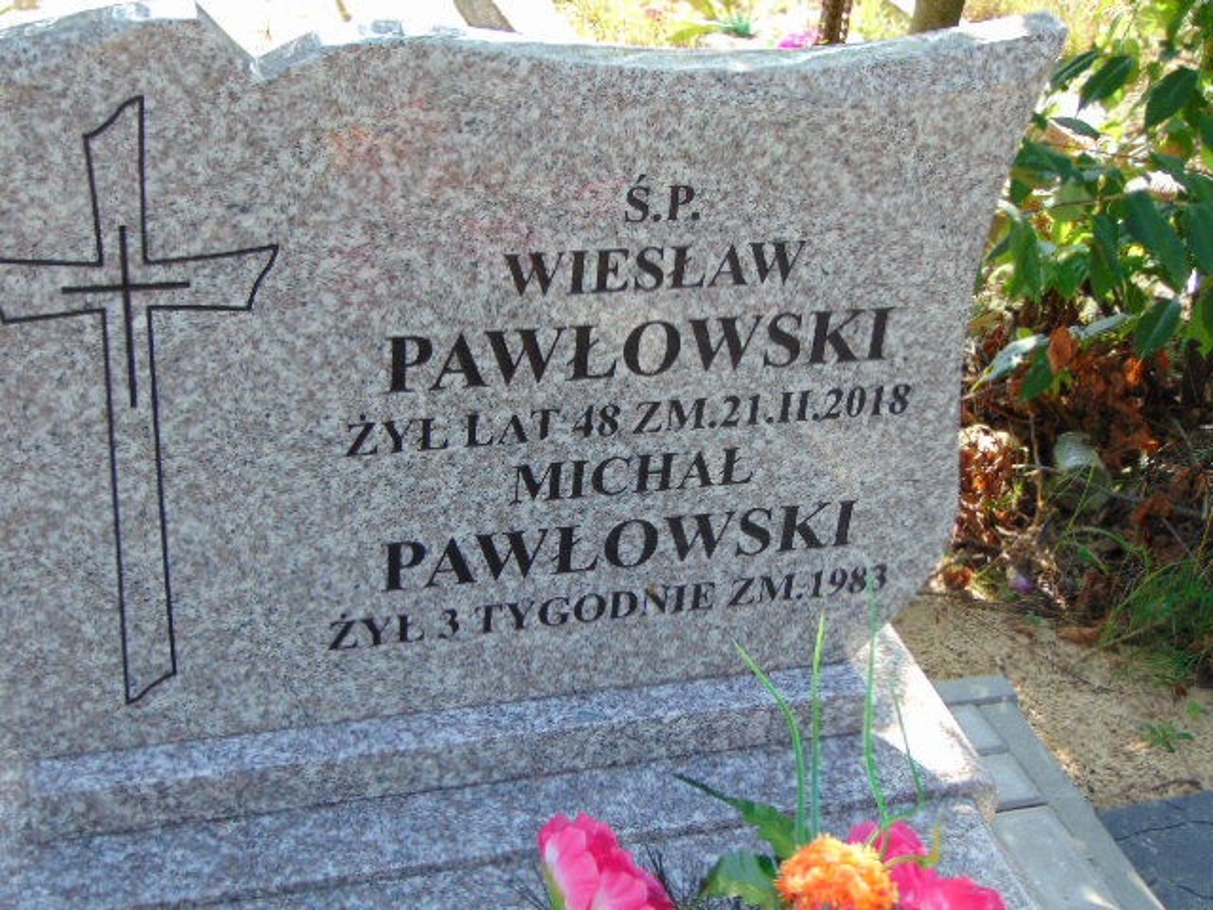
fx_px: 1752
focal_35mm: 50
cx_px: 606
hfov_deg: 38.2
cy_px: 455
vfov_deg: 29.1
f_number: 3.5
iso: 80
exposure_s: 1/125
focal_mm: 9
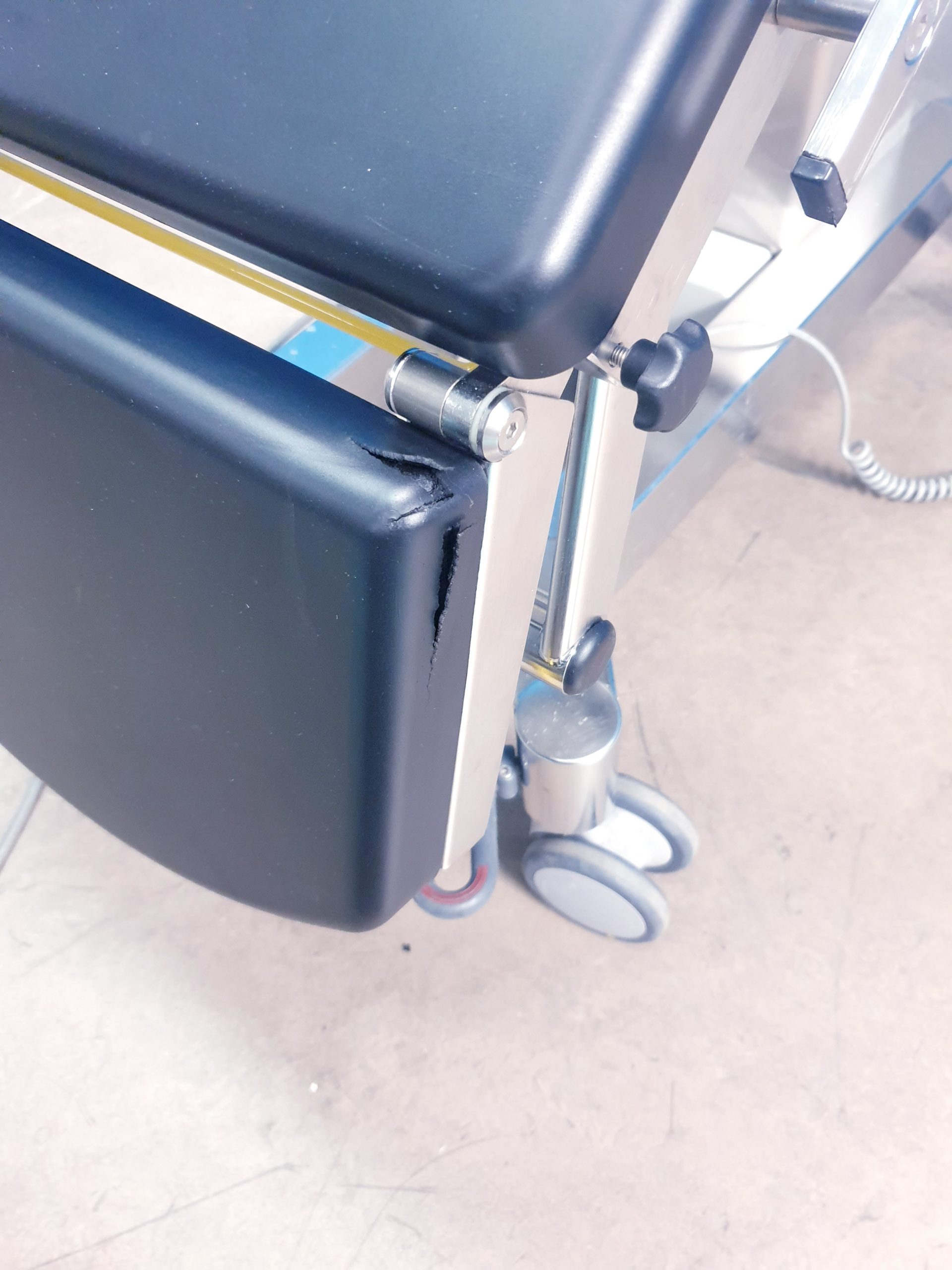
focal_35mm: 26
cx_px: 476
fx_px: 953
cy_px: 635
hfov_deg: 53.1
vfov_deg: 67.3
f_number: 1.5
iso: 320
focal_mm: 4.3
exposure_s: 1/50
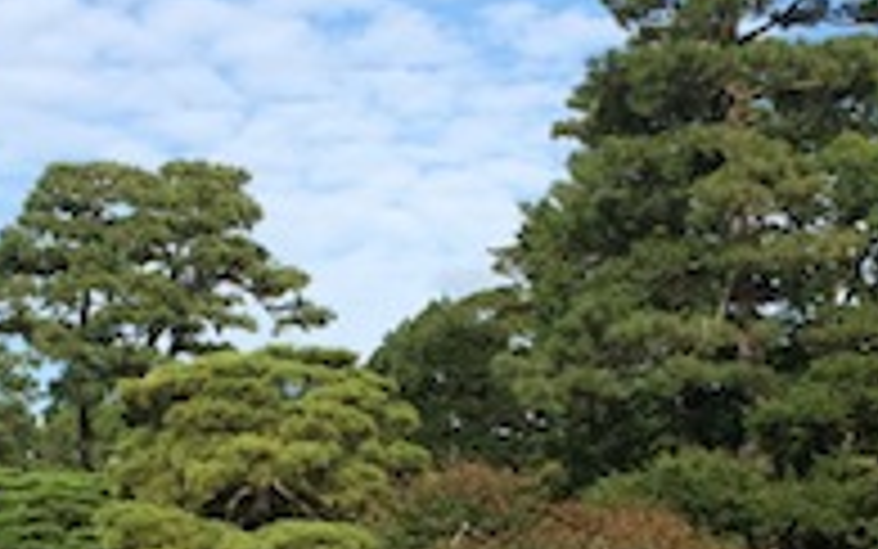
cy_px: 693
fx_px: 2417
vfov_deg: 12.6
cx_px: 509
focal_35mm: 101
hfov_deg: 20.6
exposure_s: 1/1709
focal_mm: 4.15
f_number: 2.2
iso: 32
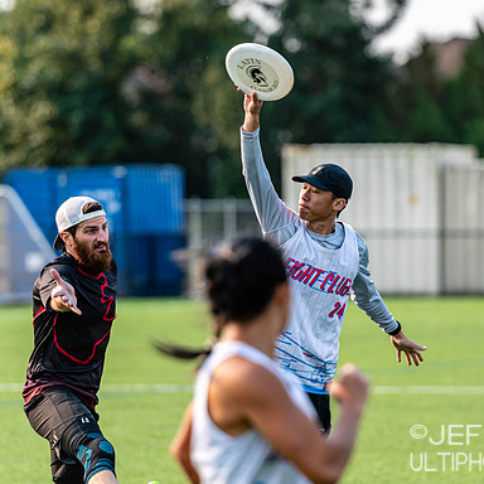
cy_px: 243
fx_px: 6090
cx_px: 326
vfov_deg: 4.6
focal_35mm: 385
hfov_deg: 4.6
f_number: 3.2
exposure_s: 1/1000
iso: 160
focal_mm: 200
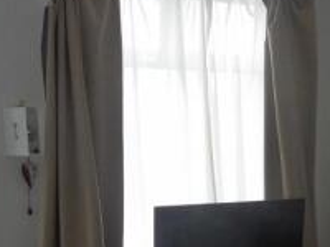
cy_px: 256
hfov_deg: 27.4
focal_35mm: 70
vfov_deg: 20.3
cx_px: 247
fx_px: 667
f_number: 3.3
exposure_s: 1/60
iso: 100
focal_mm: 4.2
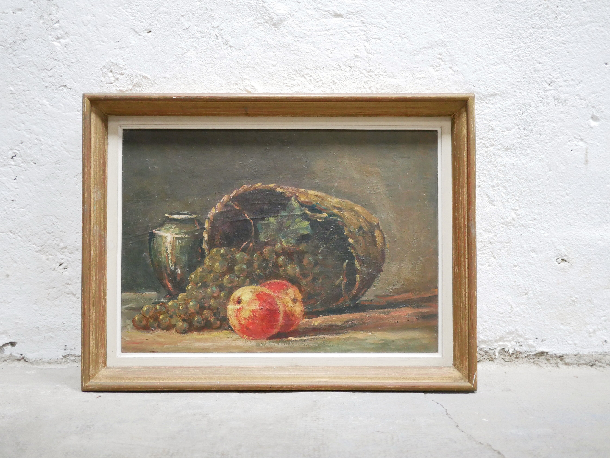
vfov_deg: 36.0
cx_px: 305
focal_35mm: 40
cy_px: 229
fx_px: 705
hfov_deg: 46.8
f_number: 1.7
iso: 1600
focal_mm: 20
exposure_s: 1/60
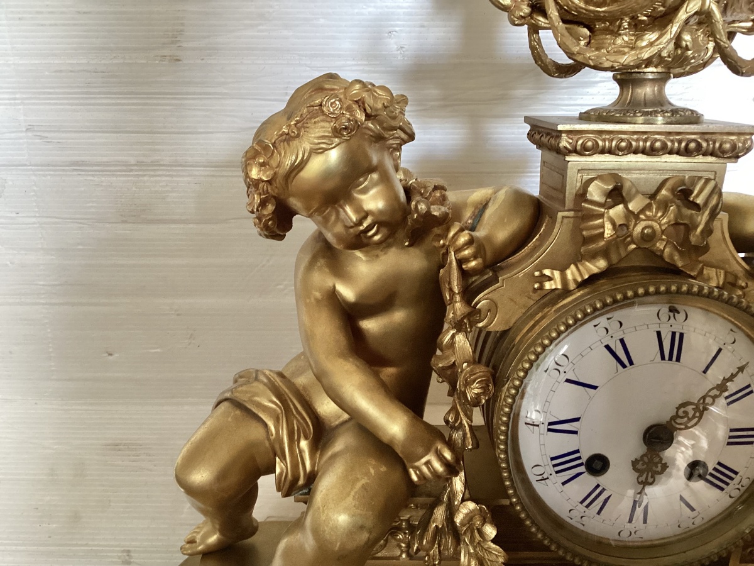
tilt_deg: -15.9
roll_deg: -3.6
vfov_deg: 45.4
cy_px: 283
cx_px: 377
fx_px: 675
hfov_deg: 58.4
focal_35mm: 31
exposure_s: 1/33
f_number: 2.4
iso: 250
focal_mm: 3.3
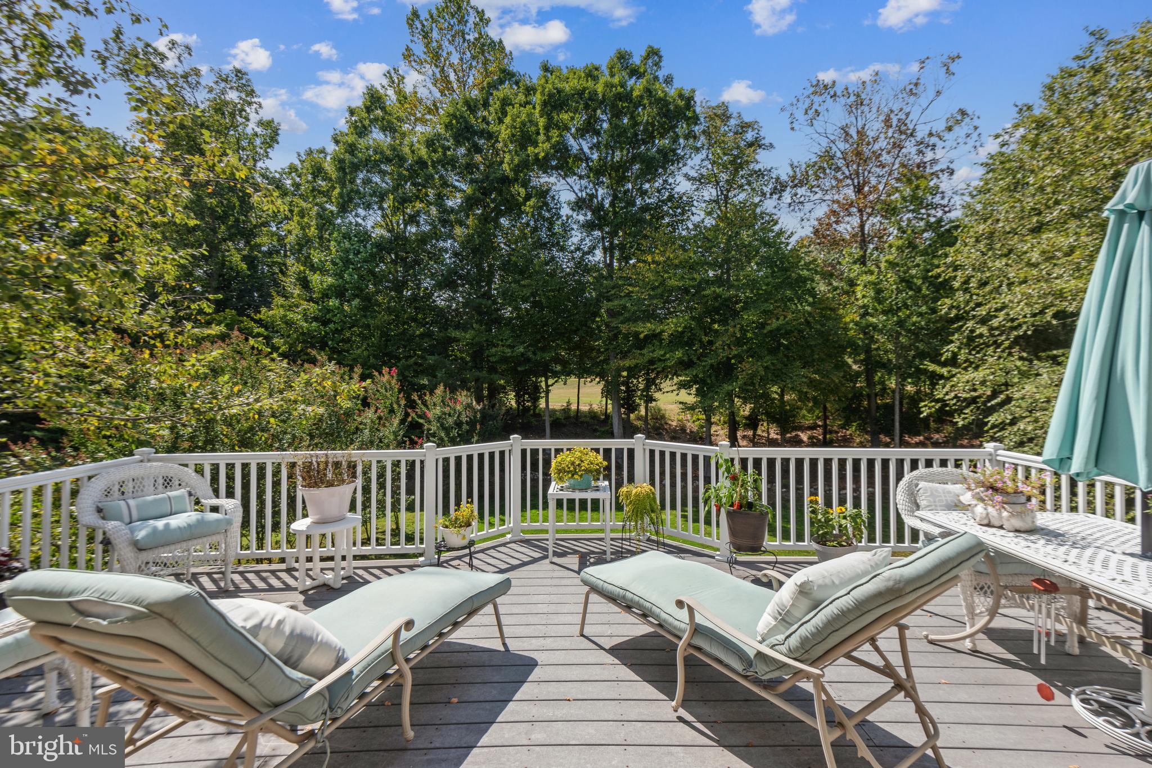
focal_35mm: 16
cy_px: 384
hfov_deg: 96.7
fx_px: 512
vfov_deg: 73.7
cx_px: 576
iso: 200
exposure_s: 1/500
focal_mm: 16
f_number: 8
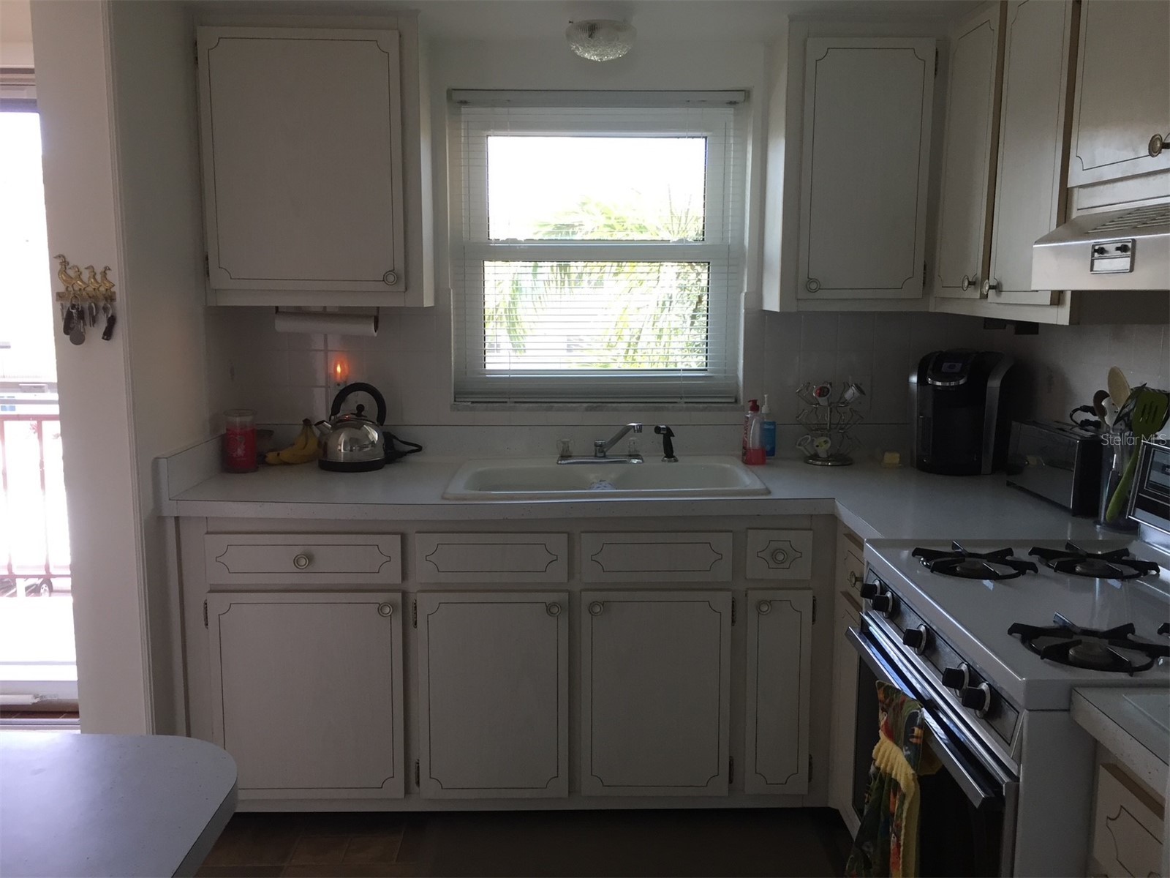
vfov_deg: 48.2
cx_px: 585
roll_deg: +0.3
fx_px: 980
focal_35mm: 29
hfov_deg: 61.7
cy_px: 439
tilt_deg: -7.8
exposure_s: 1/30
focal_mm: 4.15
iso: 32
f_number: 2.2
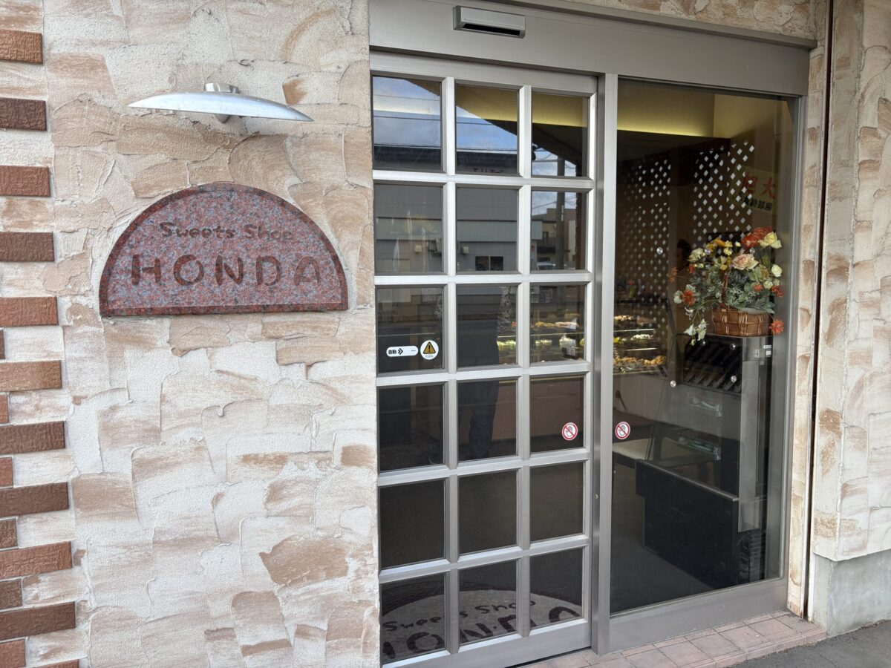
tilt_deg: -4.1
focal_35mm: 26
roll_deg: -0.1
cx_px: 446
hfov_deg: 67.3
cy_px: 334
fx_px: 669
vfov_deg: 53.1
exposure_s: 1/341
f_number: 1.6
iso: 50
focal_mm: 5.96
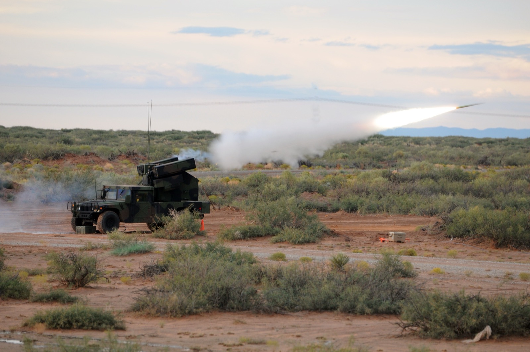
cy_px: 176
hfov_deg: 6.9
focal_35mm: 300
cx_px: 265
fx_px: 4410
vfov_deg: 4.6
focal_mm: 200
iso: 400
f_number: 4
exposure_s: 1/60
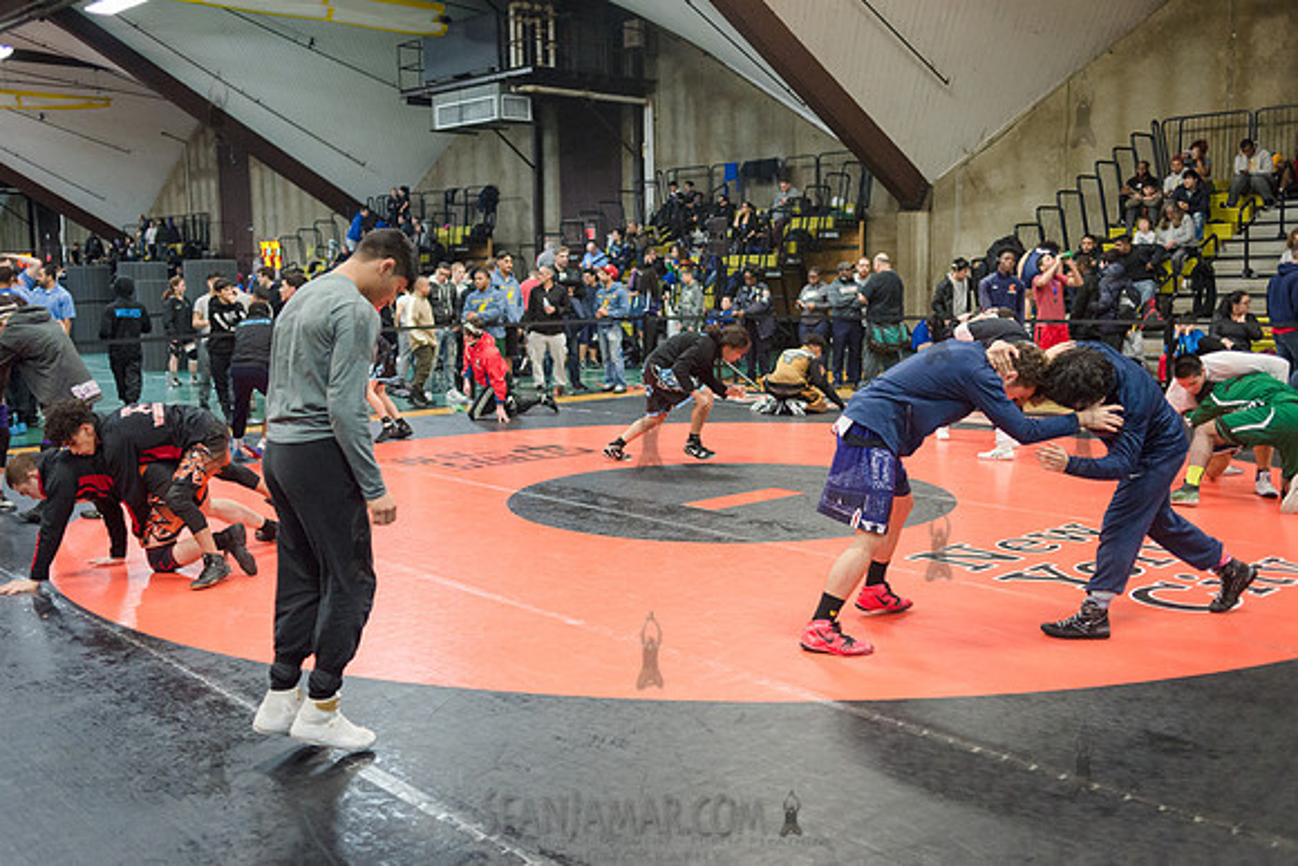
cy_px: 433
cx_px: 649
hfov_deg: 54.4
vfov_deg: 37.9
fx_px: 1262
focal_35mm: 35
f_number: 3.2
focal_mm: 35
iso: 4000
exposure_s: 1/320
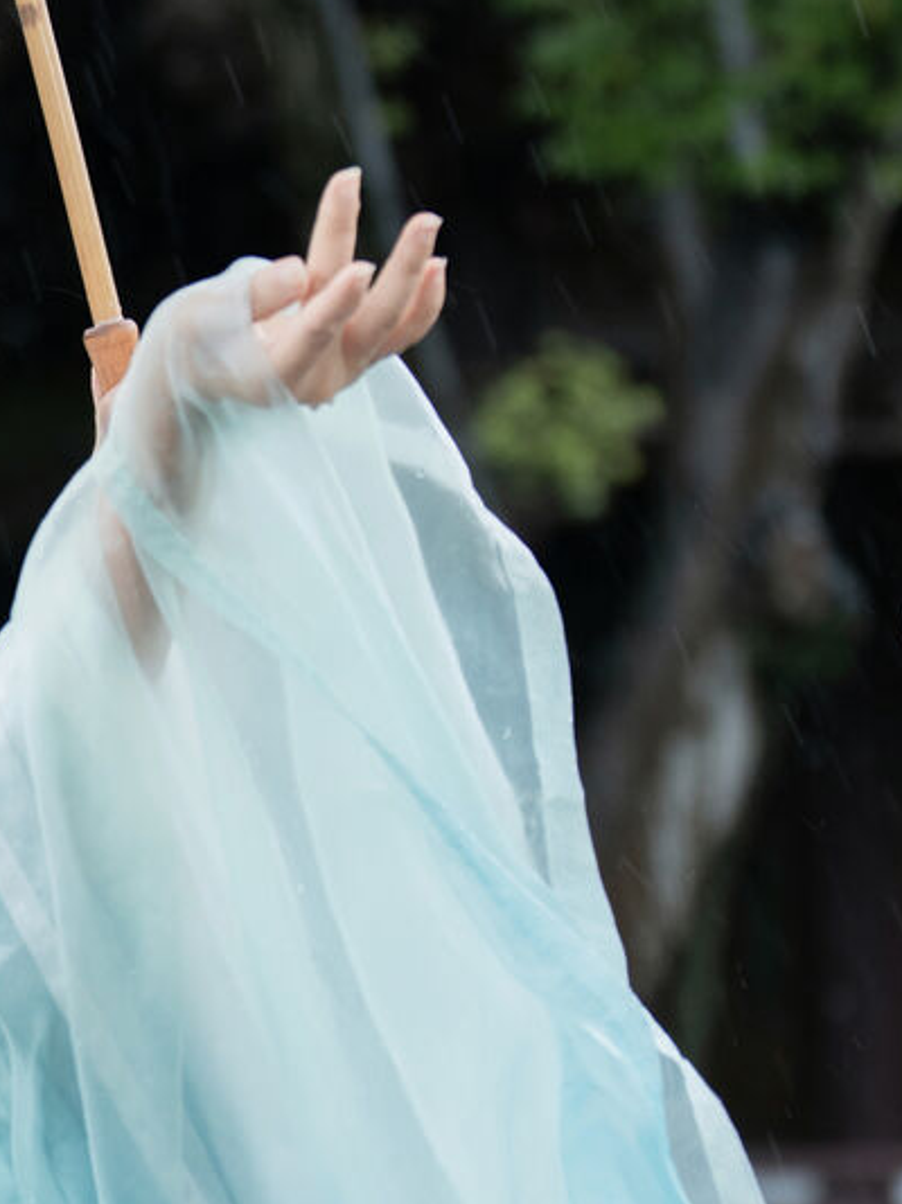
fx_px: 7893
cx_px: -63
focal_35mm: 227
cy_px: 785
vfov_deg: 8.7
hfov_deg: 6.5
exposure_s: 1/200
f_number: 2.8
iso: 500
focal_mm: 70
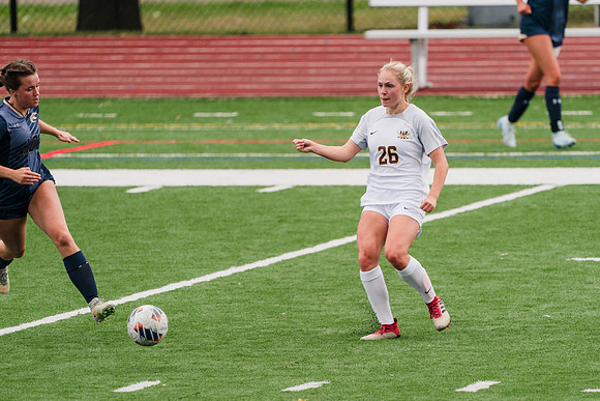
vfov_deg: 1.9
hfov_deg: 2.9
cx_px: 345
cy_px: 216
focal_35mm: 711
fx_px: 11845
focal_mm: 600
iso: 800
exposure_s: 1/1600
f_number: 6.3
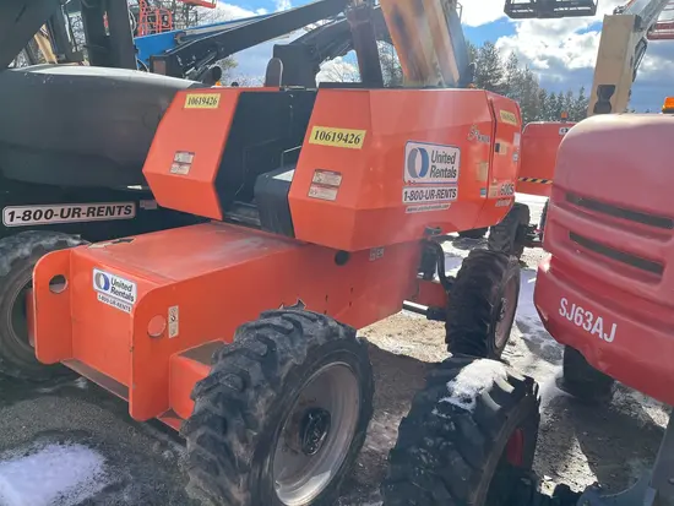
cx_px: 337
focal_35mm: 26
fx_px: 506
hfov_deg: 67.3
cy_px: 253
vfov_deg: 53.1
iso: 50
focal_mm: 5.1
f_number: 1.6
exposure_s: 1/1695
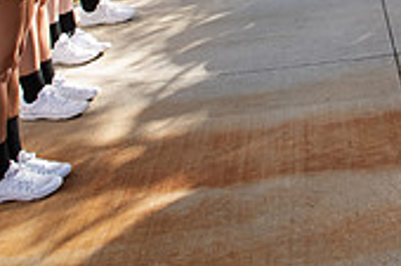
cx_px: 469
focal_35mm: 82
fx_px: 912
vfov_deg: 15.0
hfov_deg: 22.9
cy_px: -175
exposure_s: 1/320
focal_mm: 24
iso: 400
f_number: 5
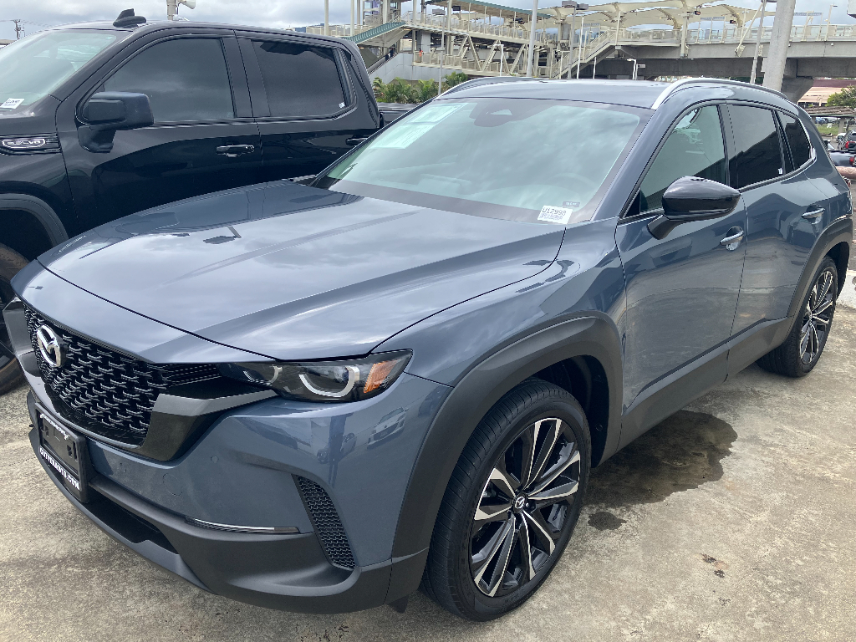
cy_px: 321
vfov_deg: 49.7
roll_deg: -2.5
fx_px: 692
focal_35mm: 28
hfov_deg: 63.4
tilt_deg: -15.9
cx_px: 428
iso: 32
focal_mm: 3.99
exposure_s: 1/1185
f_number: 1.8
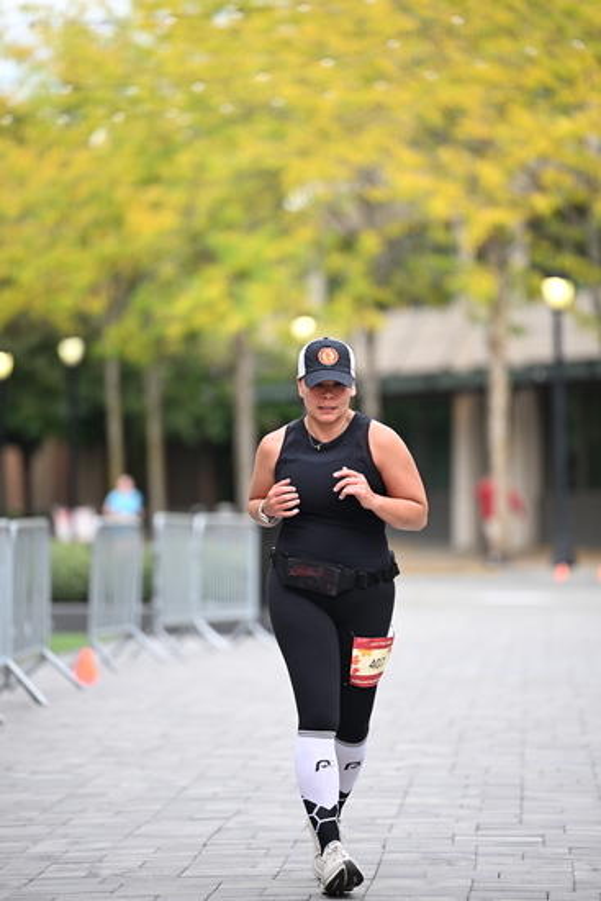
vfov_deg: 10.3
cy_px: 450
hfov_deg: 6.9
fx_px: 5005
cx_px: 300
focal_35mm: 200
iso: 640
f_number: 2.8
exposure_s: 1/1000
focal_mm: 200
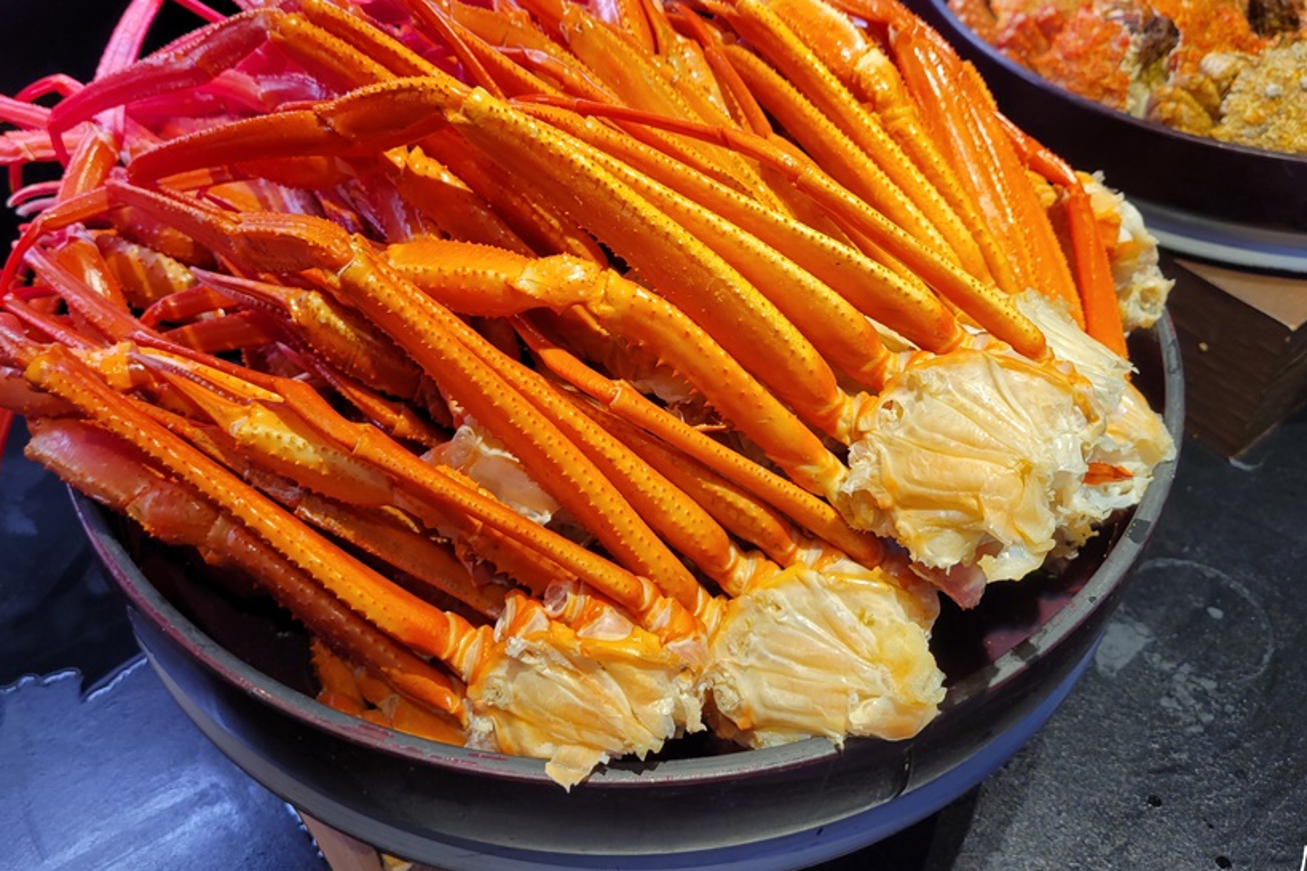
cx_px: 678
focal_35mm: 33
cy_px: 333
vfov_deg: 39.7
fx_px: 1198
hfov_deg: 57.2
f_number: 1.8
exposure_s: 1/100
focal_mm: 5.4
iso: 64
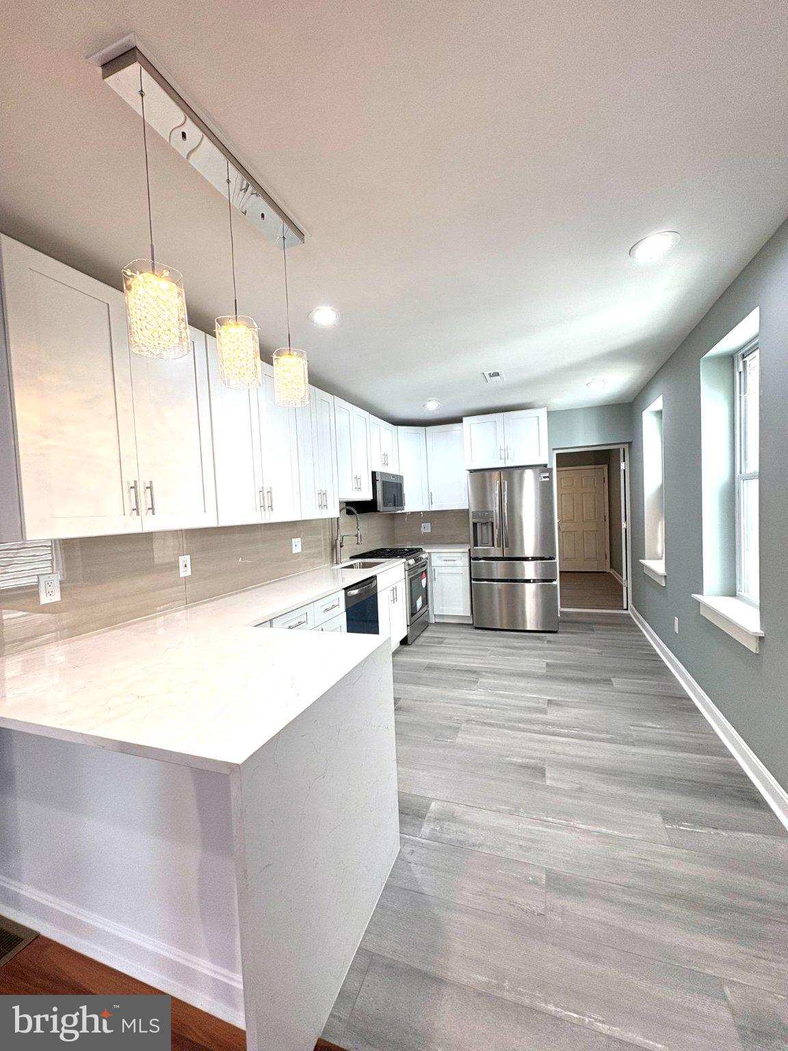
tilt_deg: -2.0
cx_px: 394
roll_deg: +2.0
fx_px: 425
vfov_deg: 102.1
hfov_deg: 85.7
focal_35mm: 14
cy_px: 526
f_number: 2.2
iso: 125
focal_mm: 2.22
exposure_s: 1/120
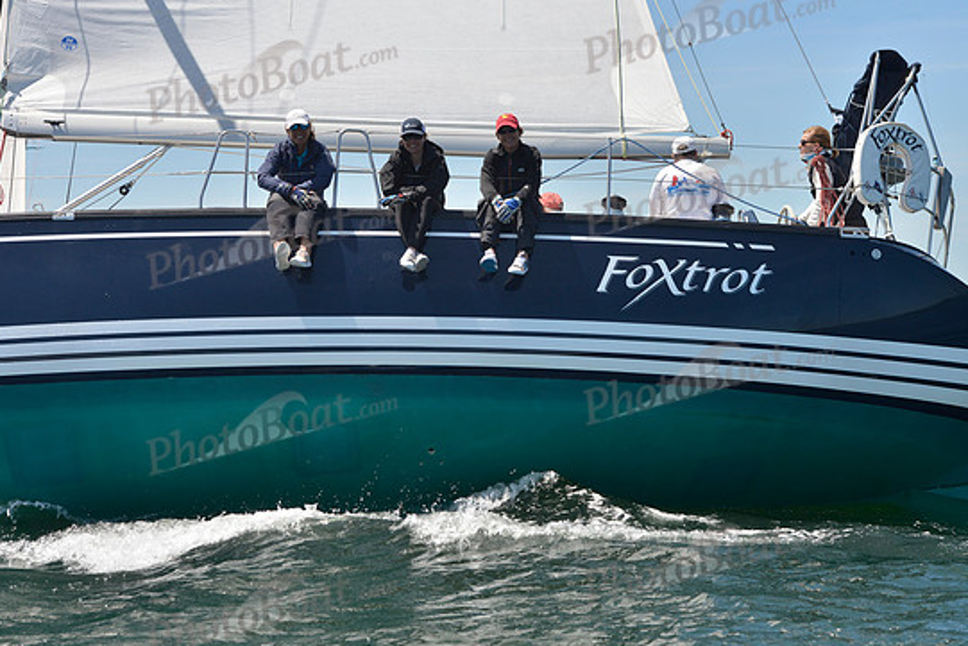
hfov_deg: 27.0
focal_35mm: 75
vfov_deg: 18.2
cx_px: 492
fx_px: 2017
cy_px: 310
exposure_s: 1/1250
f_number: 6.3
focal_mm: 70
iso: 280
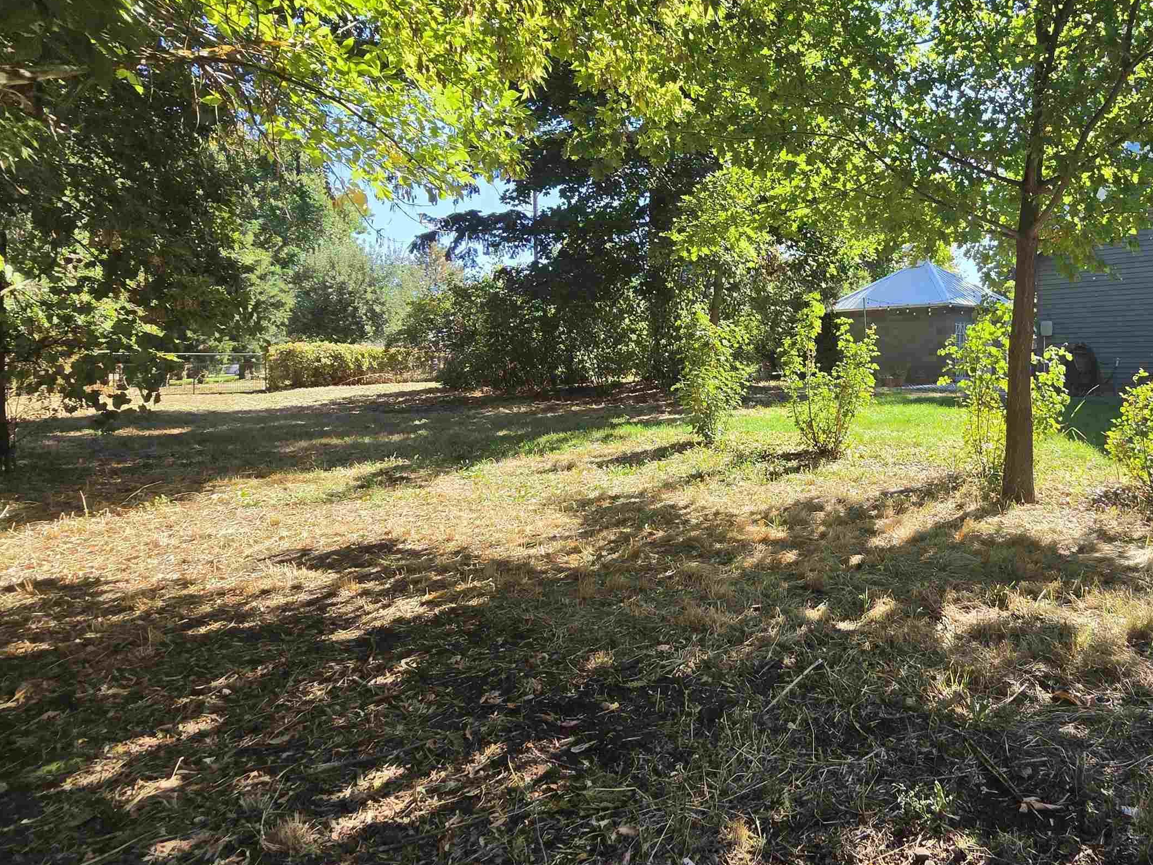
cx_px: 815
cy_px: 370
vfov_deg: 68.3
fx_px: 633
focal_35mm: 19
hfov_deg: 80.3
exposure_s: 1/845
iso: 100
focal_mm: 2.2
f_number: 2.2
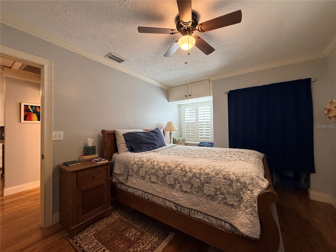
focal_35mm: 14
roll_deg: +0.3
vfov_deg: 85.7
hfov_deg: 102.1
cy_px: 126
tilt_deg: +0.7
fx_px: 136
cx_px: 168
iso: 320
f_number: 2.2
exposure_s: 1/120
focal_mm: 2.22
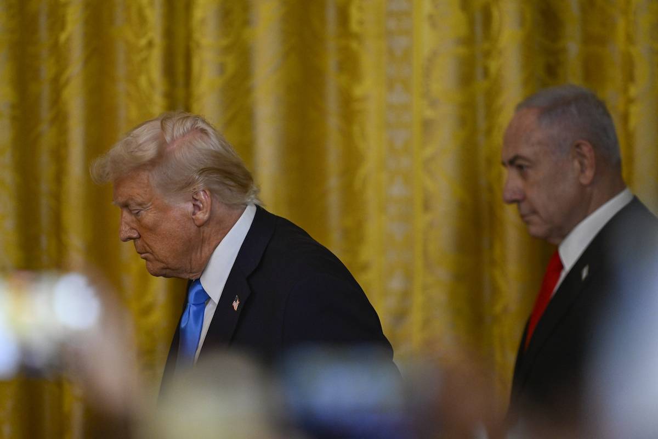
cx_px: 329
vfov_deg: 3.4
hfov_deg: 5.2
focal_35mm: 400
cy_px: 220
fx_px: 7311
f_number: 3.2
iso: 2500
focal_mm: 400
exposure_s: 1/320
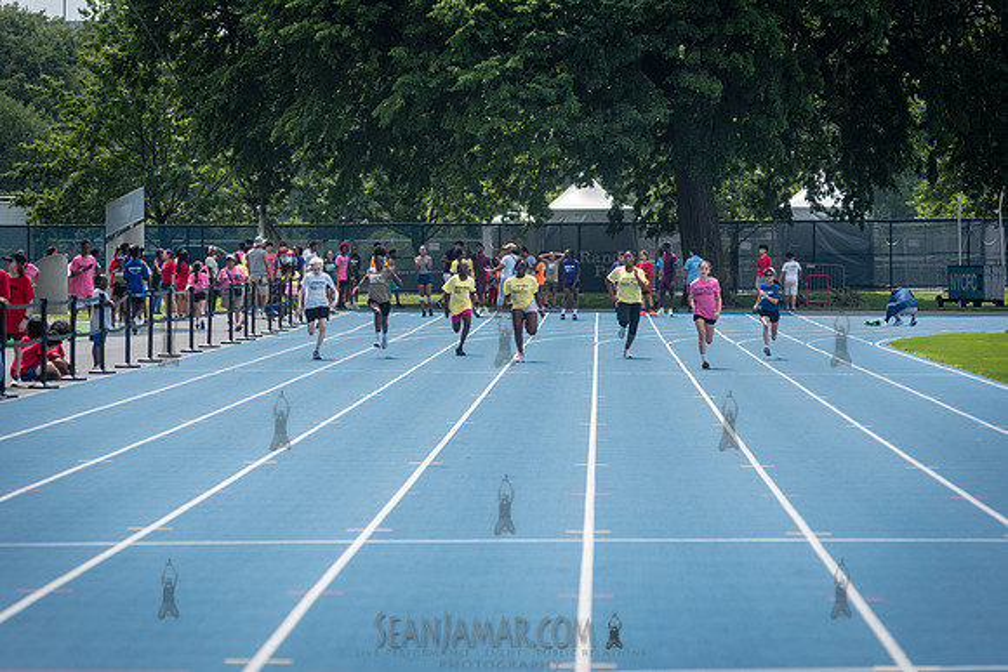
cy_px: 336
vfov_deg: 8.1
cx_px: 504
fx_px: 4761
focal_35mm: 170
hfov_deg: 12.1
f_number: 5
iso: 160
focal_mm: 170
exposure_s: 1/1600
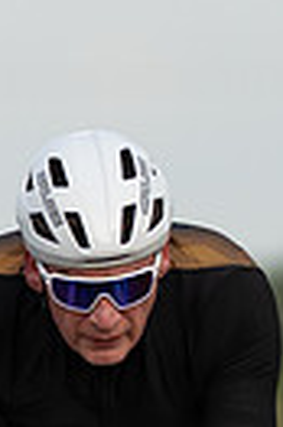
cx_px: 157
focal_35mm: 1859
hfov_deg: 0.7
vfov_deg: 1.1
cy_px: 530
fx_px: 21977
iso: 160
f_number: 3.2
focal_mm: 200
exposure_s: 1/1000
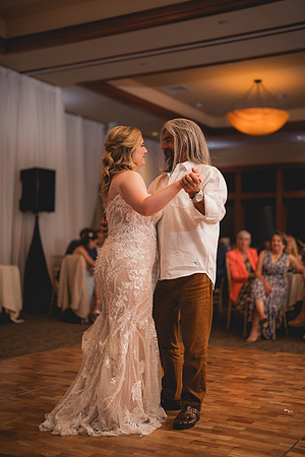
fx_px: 635
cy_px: 228
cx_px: 152
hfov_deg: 27.0
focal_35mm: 50
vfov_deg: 39.6
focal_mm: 50
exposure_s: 1/250
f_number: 1.2
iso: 125
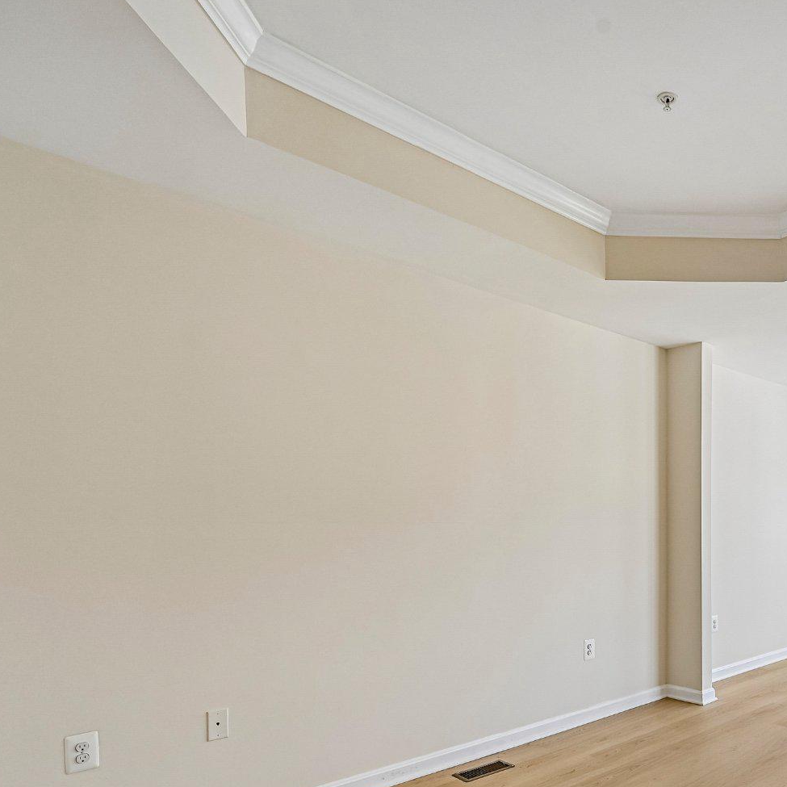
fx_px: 643
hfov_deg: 57.9
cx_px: 635
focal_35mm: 25
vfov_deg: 61.6
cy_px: 518
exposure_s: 1/40
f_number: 8
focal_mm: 14
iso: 100
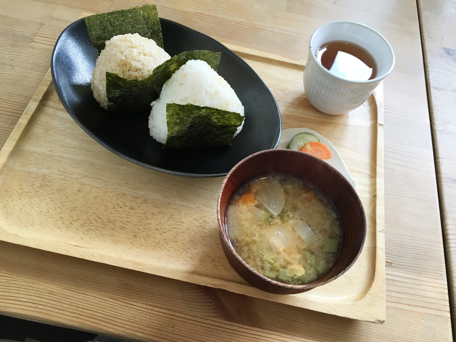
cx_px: 228
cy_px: 171
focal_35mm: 29
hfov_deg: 61.7
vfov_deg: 48.2
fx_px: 382
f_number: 2.2
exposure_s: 1/30
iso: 25
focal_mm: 4.15
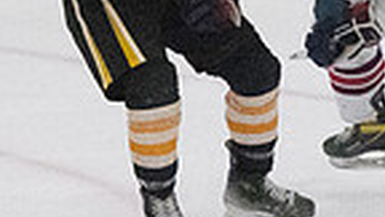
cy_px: 107
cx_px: 727
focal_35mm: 1076
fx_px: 10985
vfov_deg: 1.1
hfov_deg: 2.0
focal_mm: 170
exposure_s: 1/1600
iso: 8000
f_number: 5
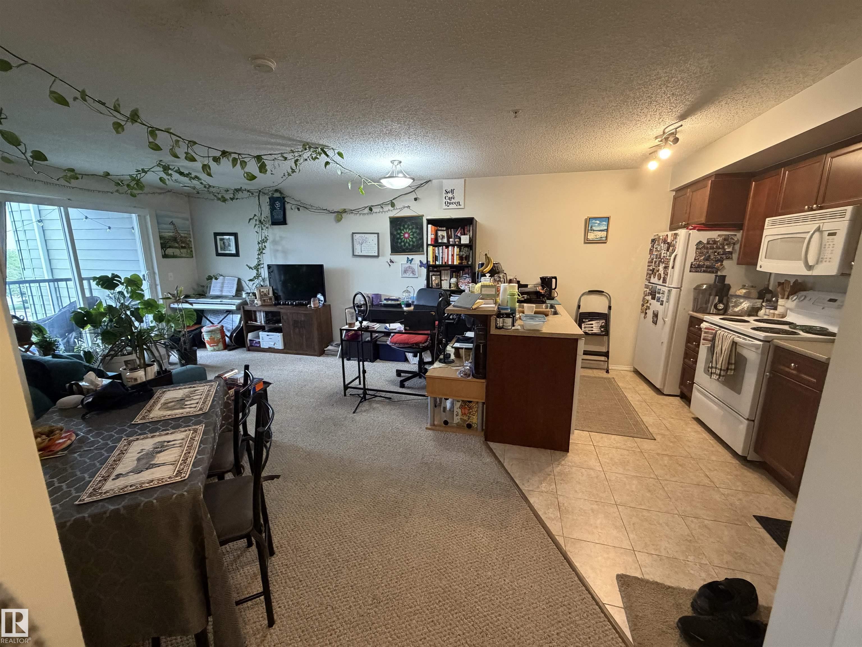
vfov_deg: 85.7
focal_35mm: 14
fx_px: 349
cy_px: 324
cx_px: 431
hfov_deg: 102.1
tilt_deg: -12.1
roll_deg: +0.3
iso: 500
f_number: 2.2
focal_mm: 2.22
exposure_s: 1/60
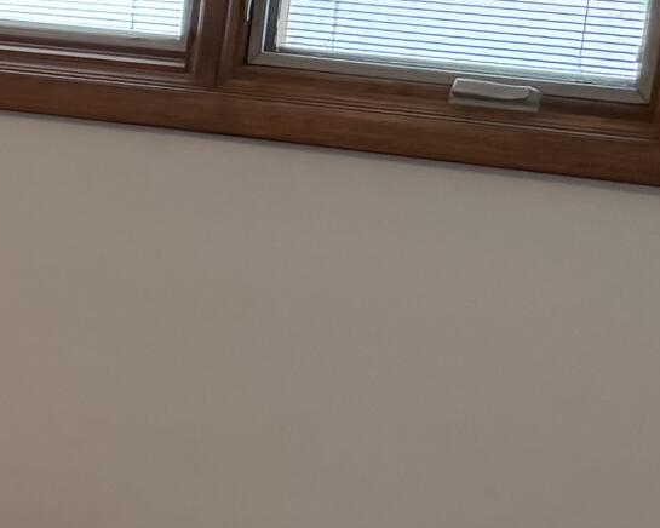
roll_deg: -0.5
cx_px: -877
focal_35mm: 129
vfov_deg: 12.0
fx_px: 2520
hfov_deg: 12.2
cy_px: 314
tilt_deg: -12.8
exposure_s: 1/122
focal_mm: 6.76
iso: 200
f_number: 1.78
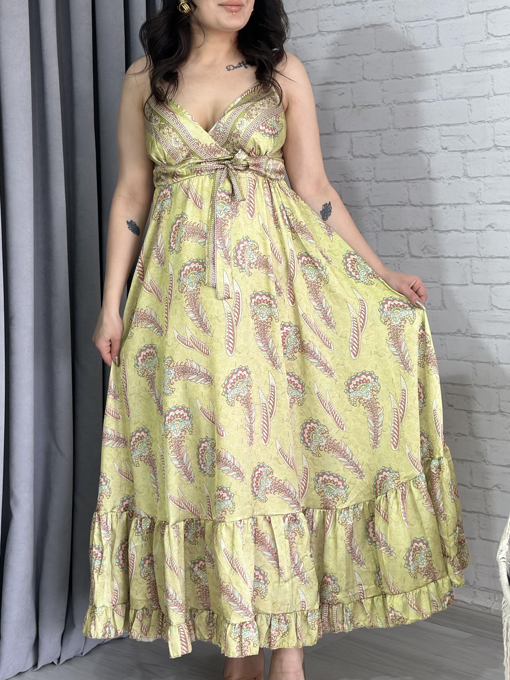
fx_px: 1316
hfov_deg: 21.9
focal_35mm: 67
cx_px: 244
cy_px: 337
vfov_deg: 29.0
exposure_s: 1/150
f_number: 1.78
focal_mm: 6.86
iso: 64
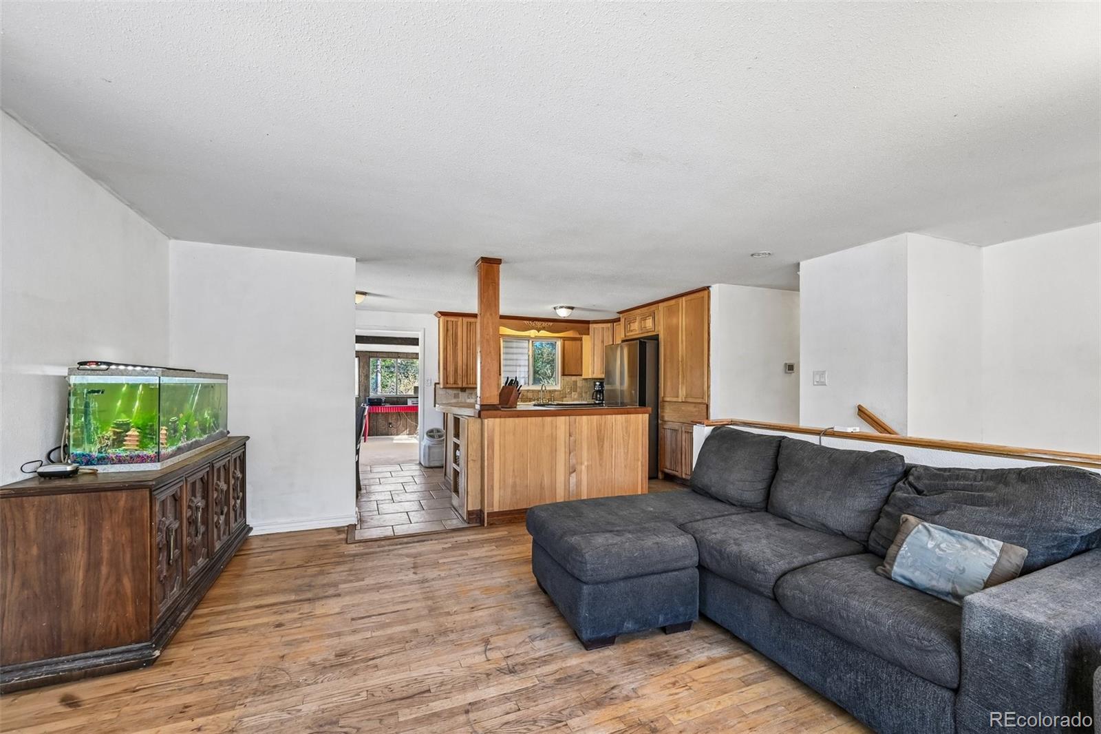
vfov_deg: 77.3
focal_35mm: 15
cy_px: 367
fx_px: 459
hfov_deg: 100.4
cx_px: 550
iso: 400
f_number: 10
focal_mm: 15
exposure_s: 1/25
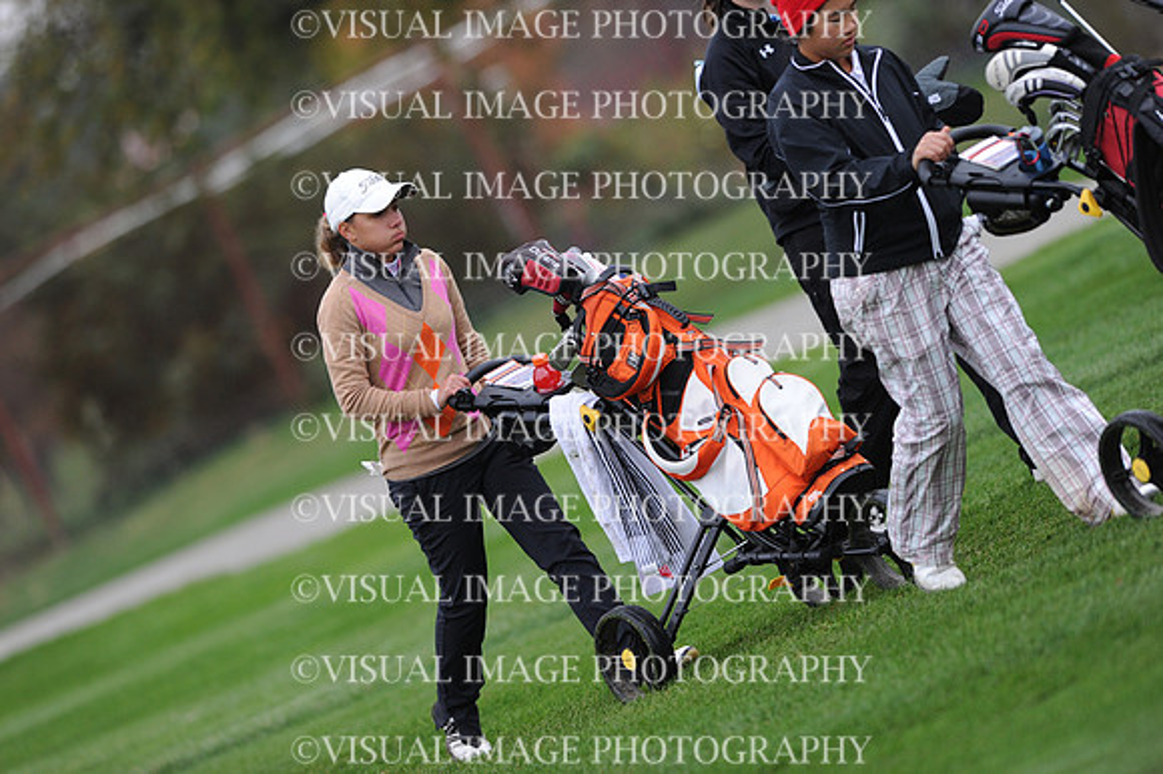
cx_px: 582
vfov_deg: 3.4
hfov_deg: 5.2
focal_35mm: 400
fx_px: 12914
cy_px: 387
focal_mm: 400
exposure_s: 1/2000
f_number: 4
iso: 1250
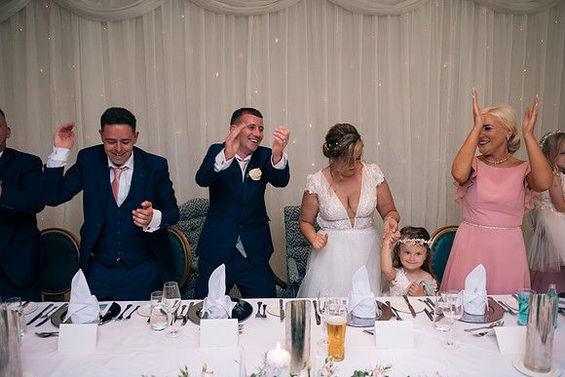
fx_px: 487
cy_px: 188
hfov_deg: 60.3
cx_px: 282
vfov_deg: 42.3
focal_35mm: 31
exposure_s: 1/160
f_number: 3.5
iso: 640
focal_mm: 31
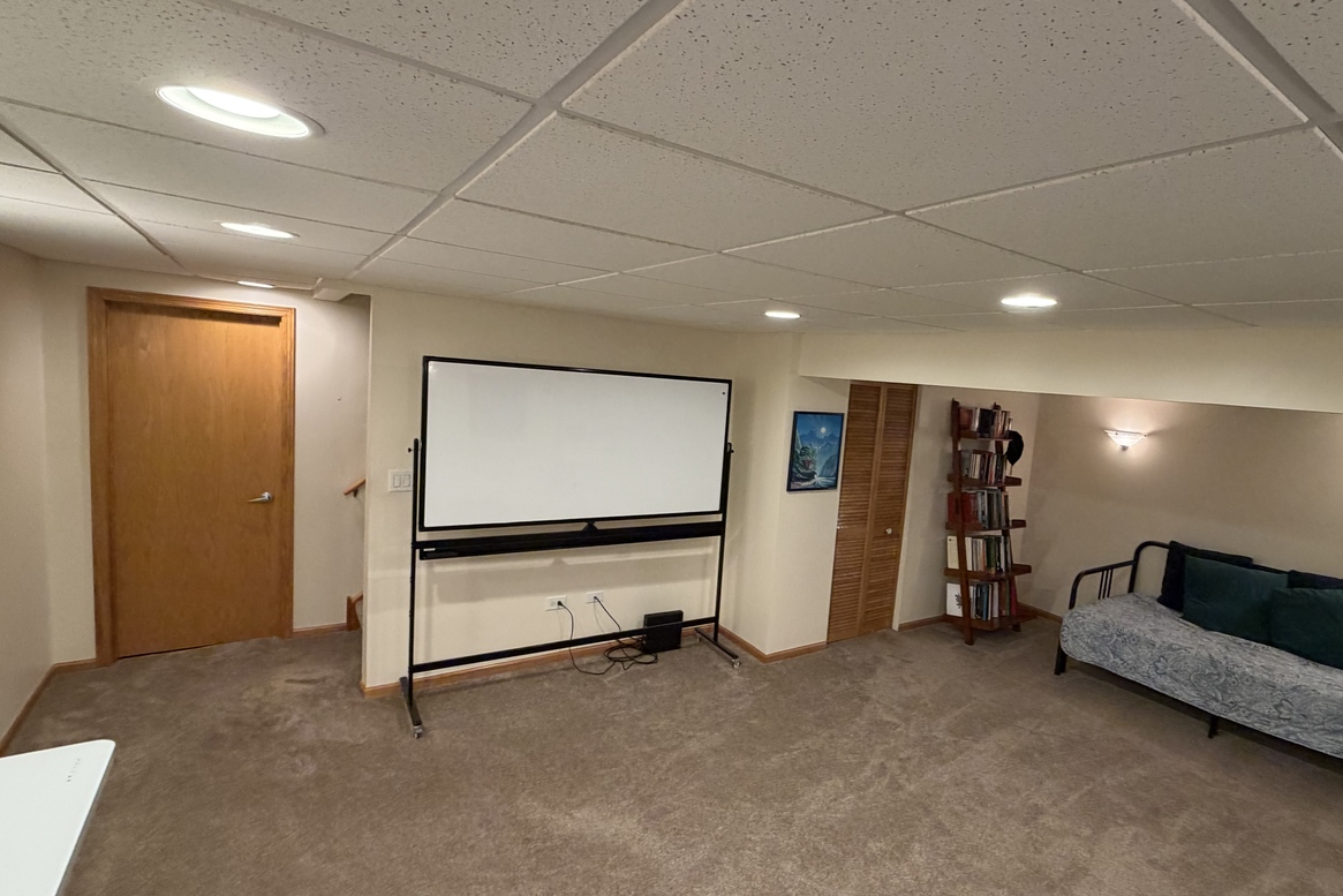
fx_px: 672
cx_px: 783
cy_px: 449
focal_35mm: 18
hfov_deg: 89.2
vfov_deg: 67.4
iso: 320
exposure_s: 1/60
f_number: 2.2
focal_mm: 2.22
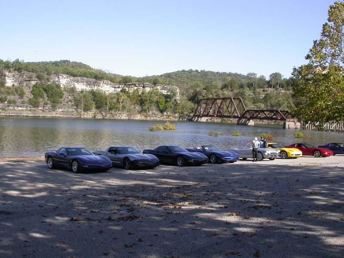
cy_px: 129
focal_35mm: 38
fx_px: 378
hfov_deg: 49.0
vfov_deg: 37.7
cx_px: 172
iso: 100
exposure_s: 1/262
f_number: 6
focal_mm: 7.85
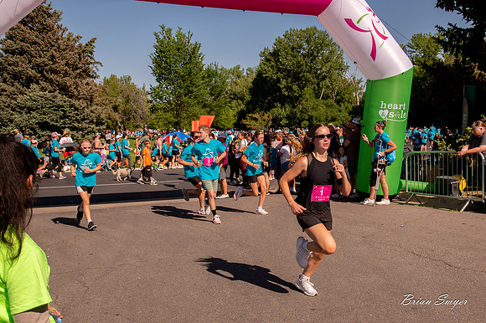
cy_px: 153
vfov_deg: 35.4
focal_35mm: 38
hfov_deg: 51.1
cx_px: 282
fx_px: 506
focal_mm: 32
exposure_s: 1/1600
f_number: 11
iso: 800
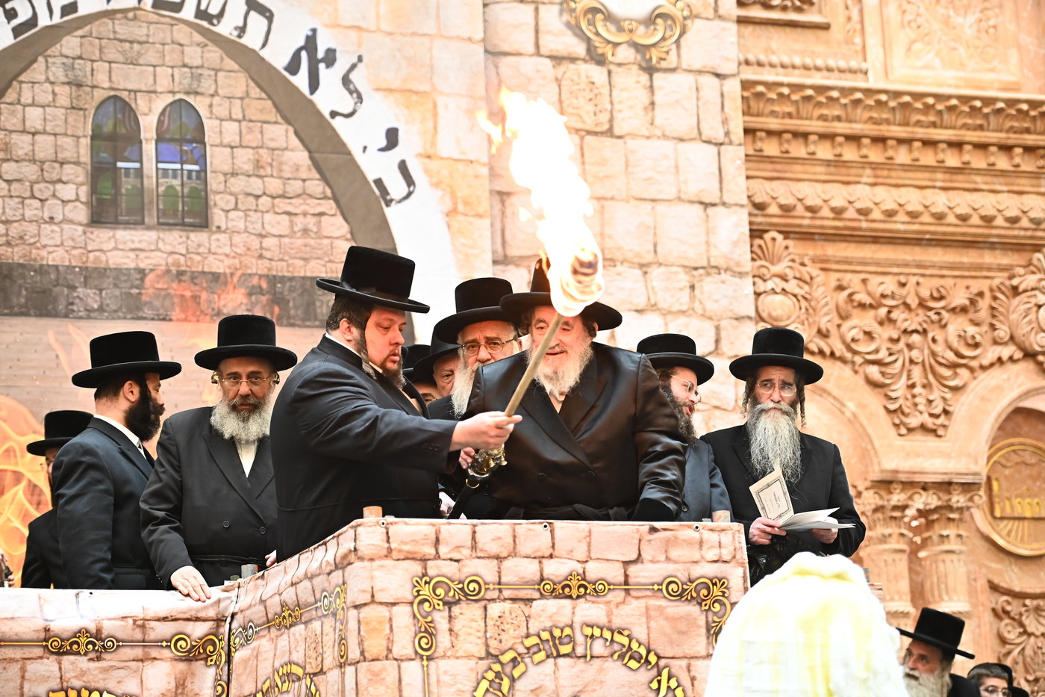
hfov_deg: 20.0
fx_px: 2960
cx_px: 522
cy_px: 348
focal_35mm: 102
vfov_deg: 13.4
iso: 2000
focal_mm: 102
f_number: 3.2
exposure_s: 1/160
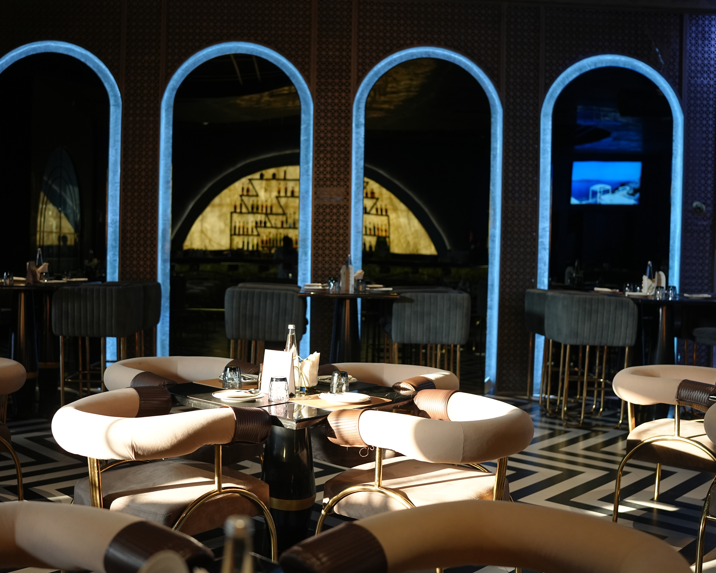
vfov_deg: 37.3
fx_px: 848
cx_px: 310
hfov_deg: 45.7
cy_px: 285
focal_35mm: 40
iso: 1250
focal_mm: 35
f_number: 2.2
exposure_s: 1/160
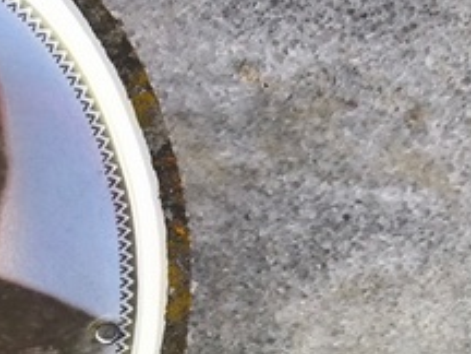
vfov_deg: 7.9
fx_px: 2517
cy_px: 494
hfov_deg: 10.5
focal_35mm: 185
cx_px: -128
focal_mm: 4.71
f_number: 1.7
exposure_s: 1/690
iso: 50
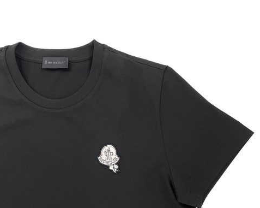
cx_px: 130
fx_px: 292
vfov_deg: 38.7
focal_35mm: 38
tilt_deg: -84.2
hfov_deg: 48.0
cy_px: 139
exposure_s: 1/128
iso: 16
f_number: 1.8
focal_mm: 3
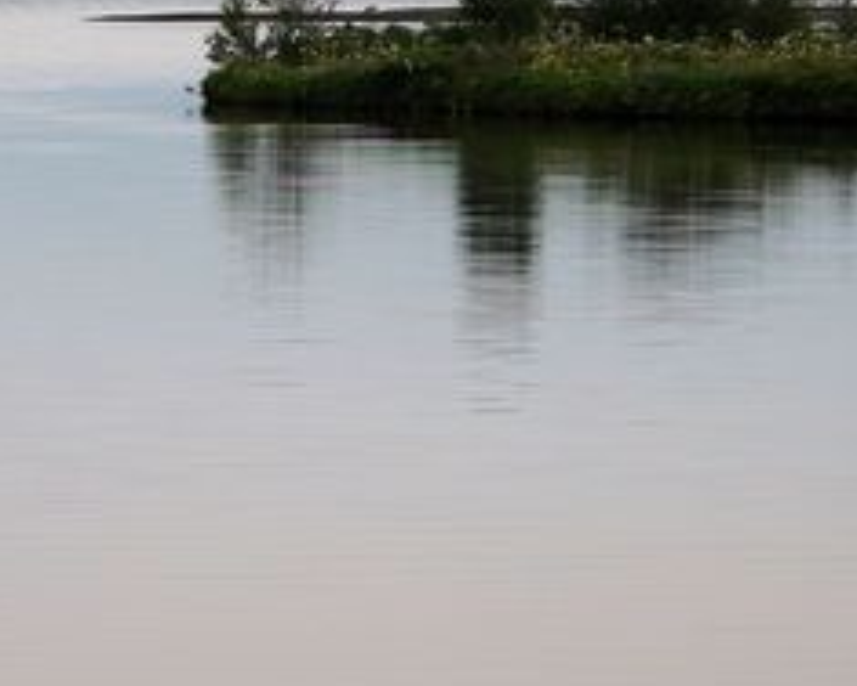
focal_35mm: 420
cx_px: -233
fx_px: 10653
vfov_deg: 3.7
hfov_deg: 4.6
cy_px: -330
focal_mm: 105
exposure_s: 1/4
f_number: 7.1
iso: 100
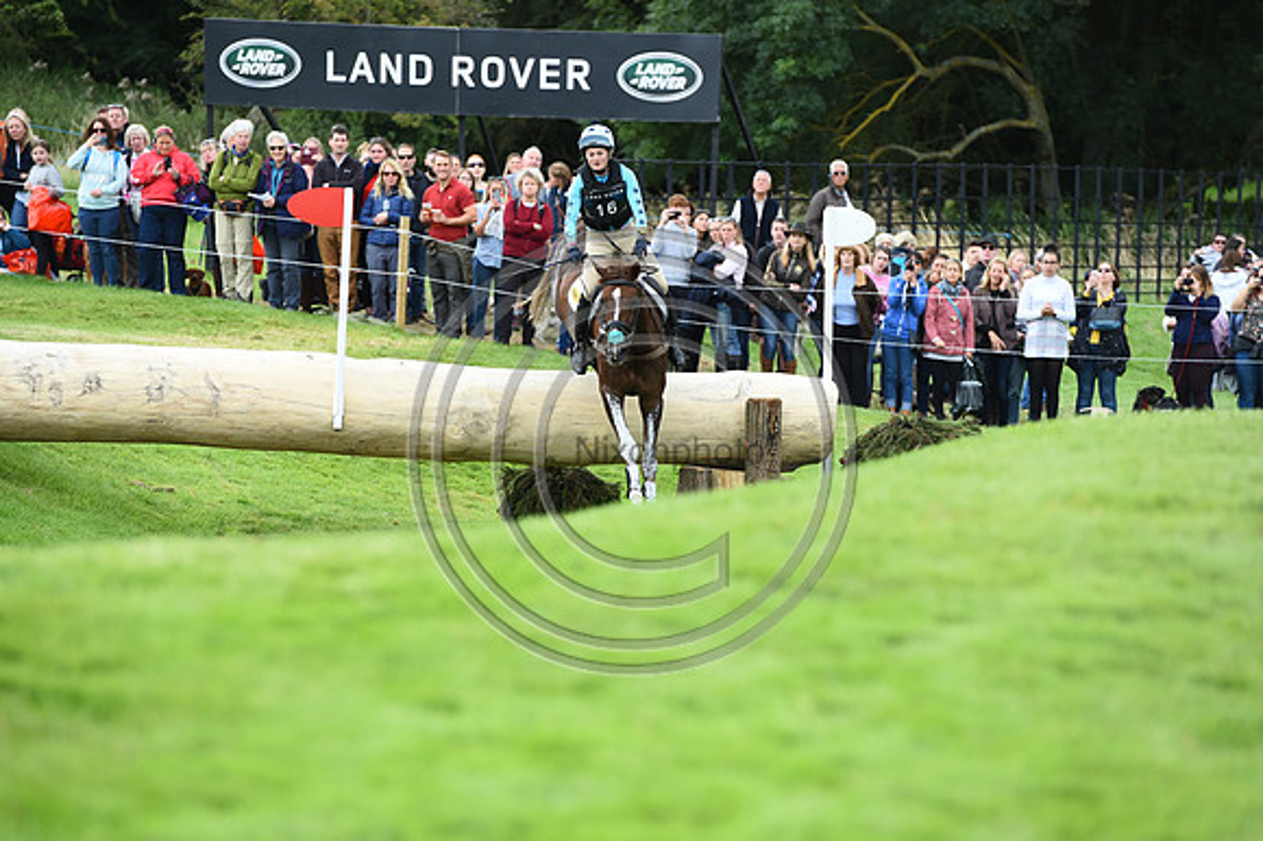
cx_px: 632
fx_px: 7012
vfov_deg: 6.9
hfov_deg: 10.3
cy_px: 420
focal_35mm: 200
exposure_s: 1/1250
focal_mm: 200
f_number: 5.6
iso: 1400
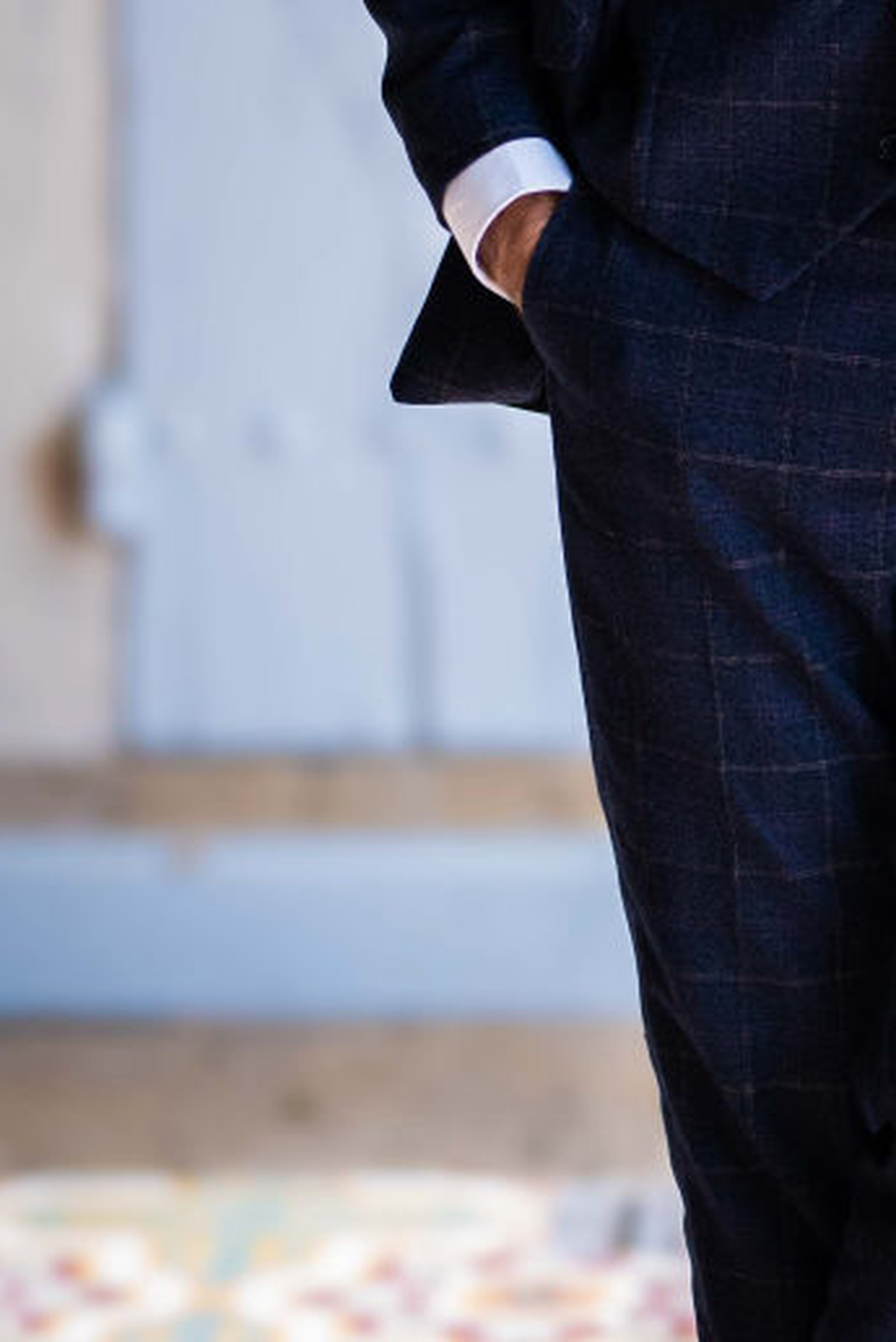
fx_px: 9811
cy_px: 117
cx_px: 1289
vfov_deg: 7.8
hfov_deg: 5.2
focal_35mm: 263
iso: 1000
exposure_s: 1/2500
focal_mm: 85
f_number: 2
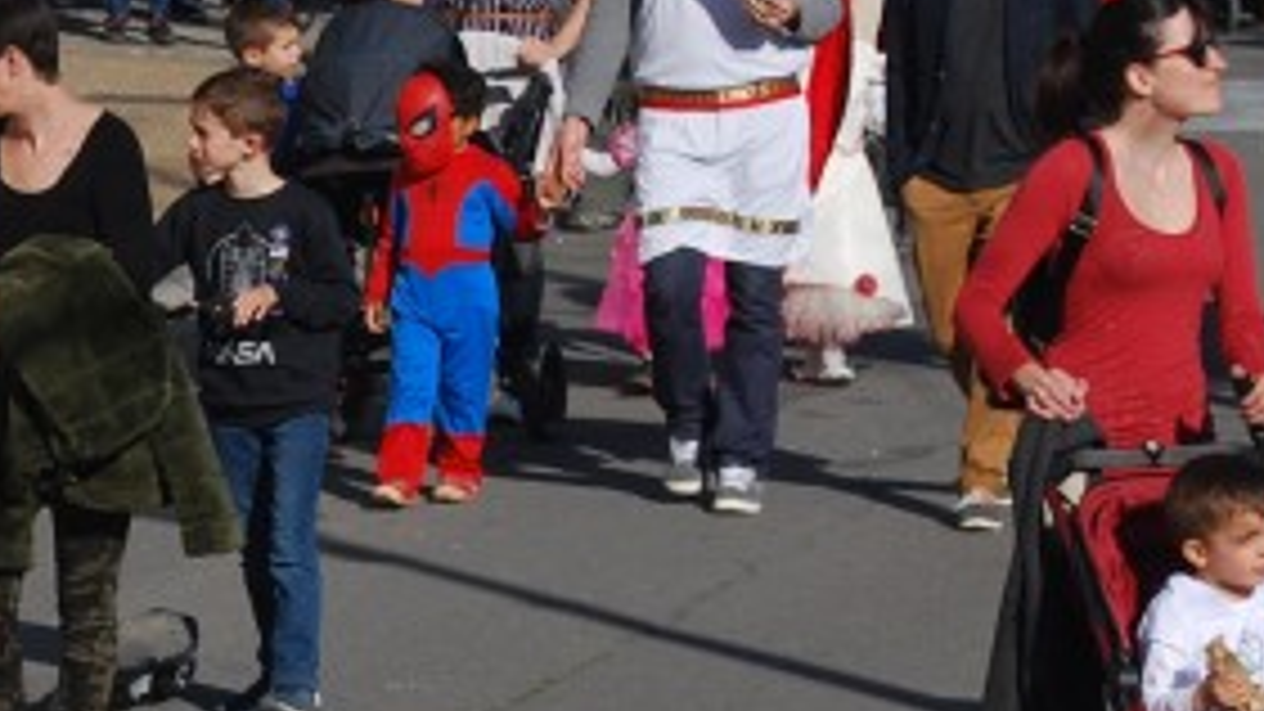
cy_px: -29
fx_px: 10318
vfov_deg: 3.9
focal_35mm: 308
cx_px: -463
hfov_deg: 6.9
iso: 100
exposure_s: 1/320
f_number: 9
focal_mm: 55
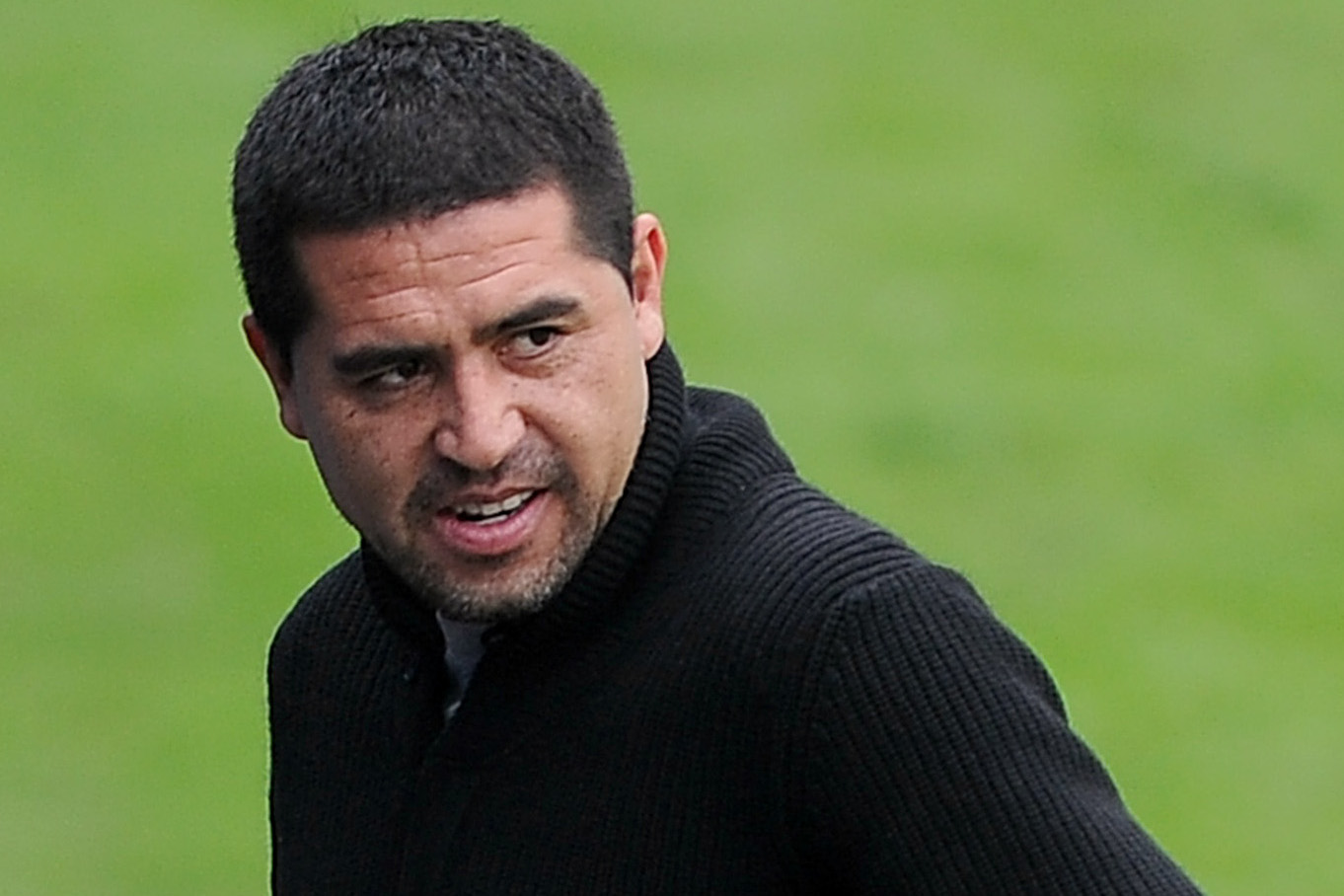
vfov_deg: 4.6
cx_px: 672
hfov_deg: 6.9
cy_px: 448
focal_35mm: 300
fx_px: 11199
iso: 400
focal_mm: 300
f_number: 2.8
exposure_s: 1/640
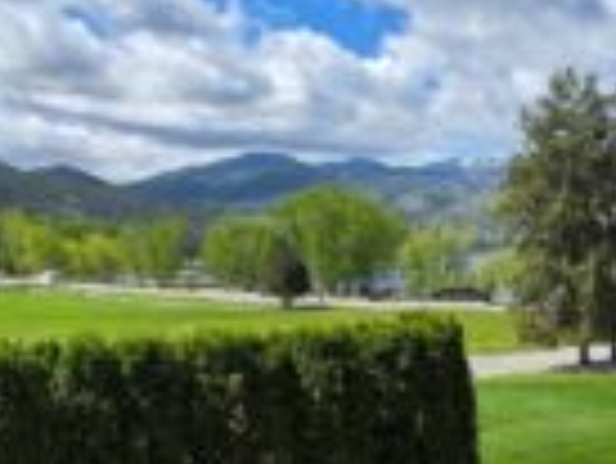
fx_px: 677
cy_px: 329
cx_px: 297
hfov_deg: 48.9
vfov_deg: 37.1
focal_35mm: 38
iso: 40
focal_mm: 2.2
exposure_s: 1/2476
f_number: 1.9
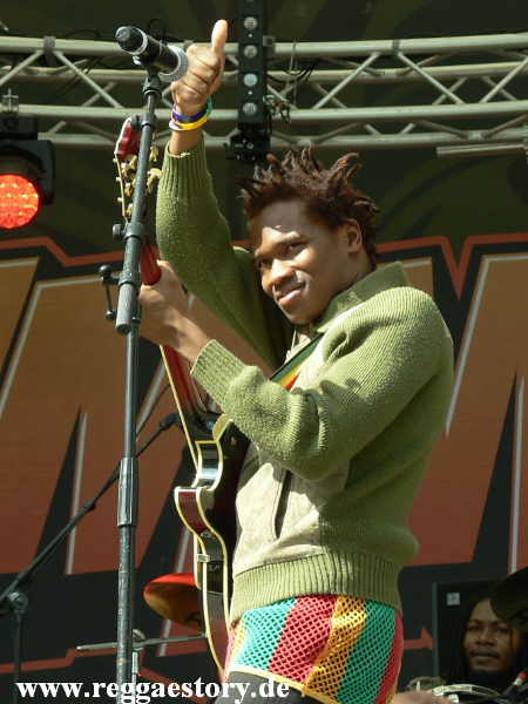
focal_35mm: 123
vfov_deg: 16.0
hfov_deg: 12.0
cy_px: 352
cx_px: 264
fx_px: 2502
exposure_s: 1/125
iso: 64
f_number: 4
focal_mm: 21.2
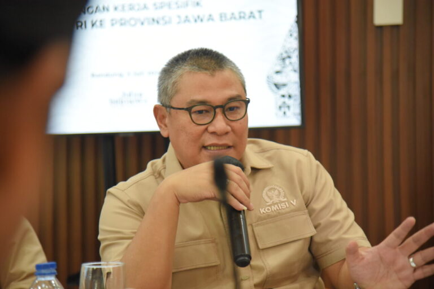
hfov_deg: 19.5
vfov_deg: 13.0
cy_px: 144
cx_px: 217
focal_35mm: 105
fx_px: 1266
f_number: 4
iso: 4000
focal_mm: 105
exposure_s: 1/125
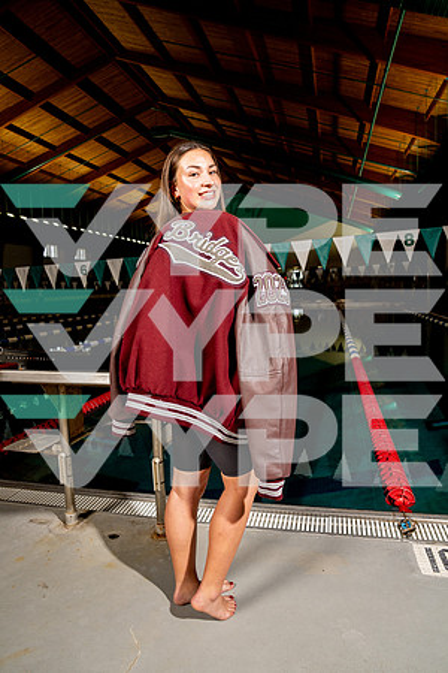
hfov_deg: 53.1
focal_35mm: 24
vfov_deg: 73.7
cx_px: 224
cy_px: 336
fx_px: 448
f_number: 7.1
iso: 400
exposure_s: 1/125
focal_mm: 24
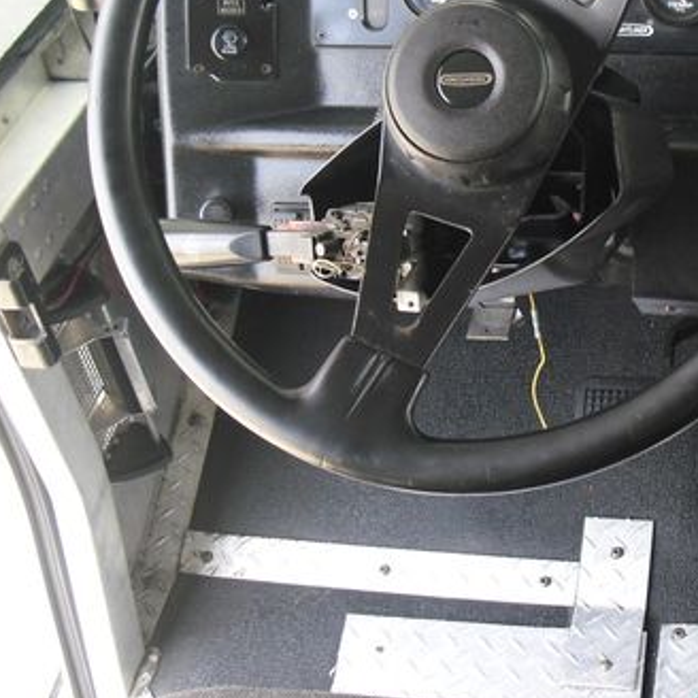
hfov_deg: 26.9
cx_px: 604
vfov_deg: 27.5
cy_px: 213
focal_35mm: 62
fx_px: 1414
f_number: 3.1
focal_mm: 6.3
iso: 200
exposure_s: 1/80
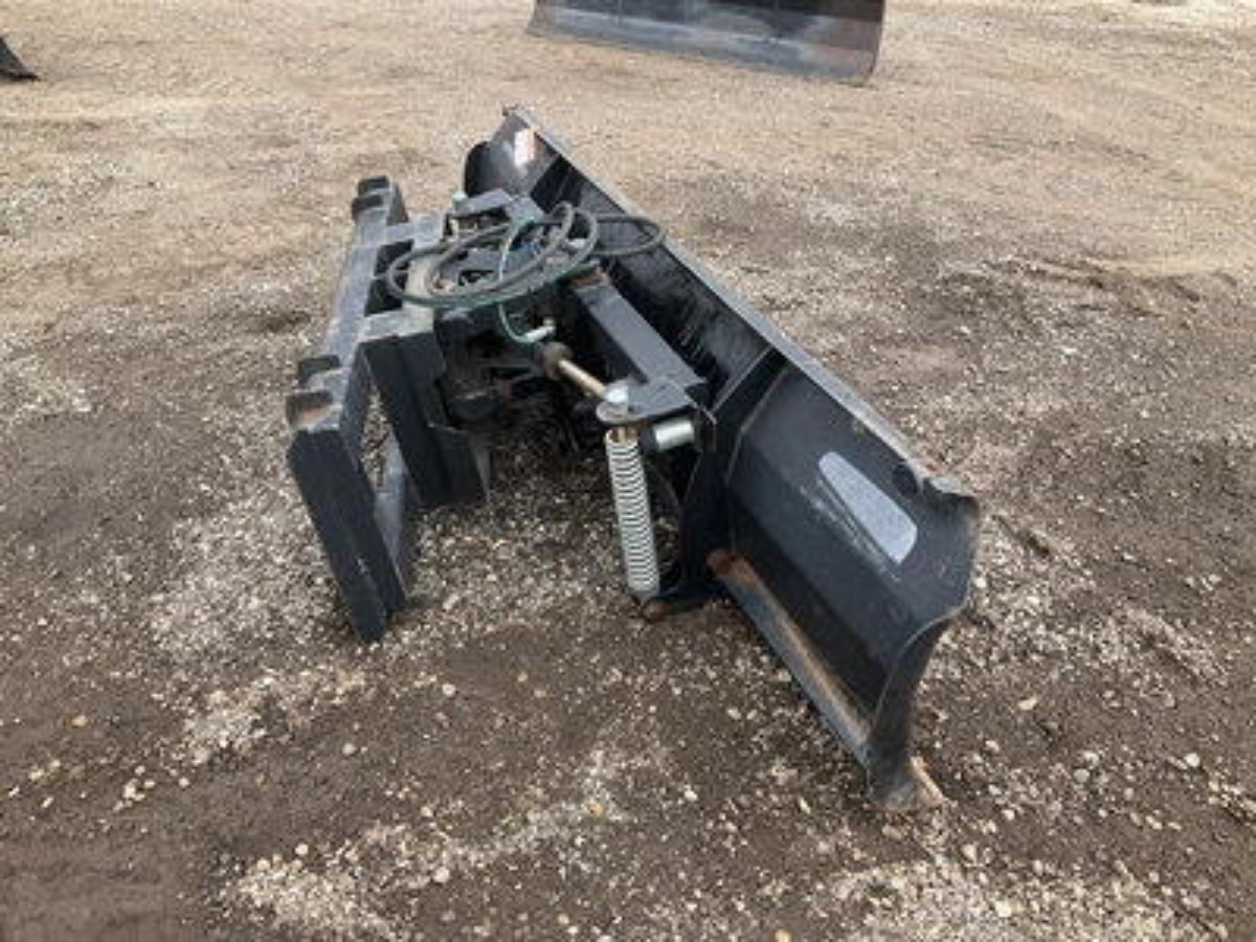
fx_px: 1052
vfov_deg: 48.2
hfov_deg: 61.7
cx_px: 628
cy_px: 471
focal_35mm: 29
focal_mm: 3
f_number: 1.8
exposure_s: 1/425
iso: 25
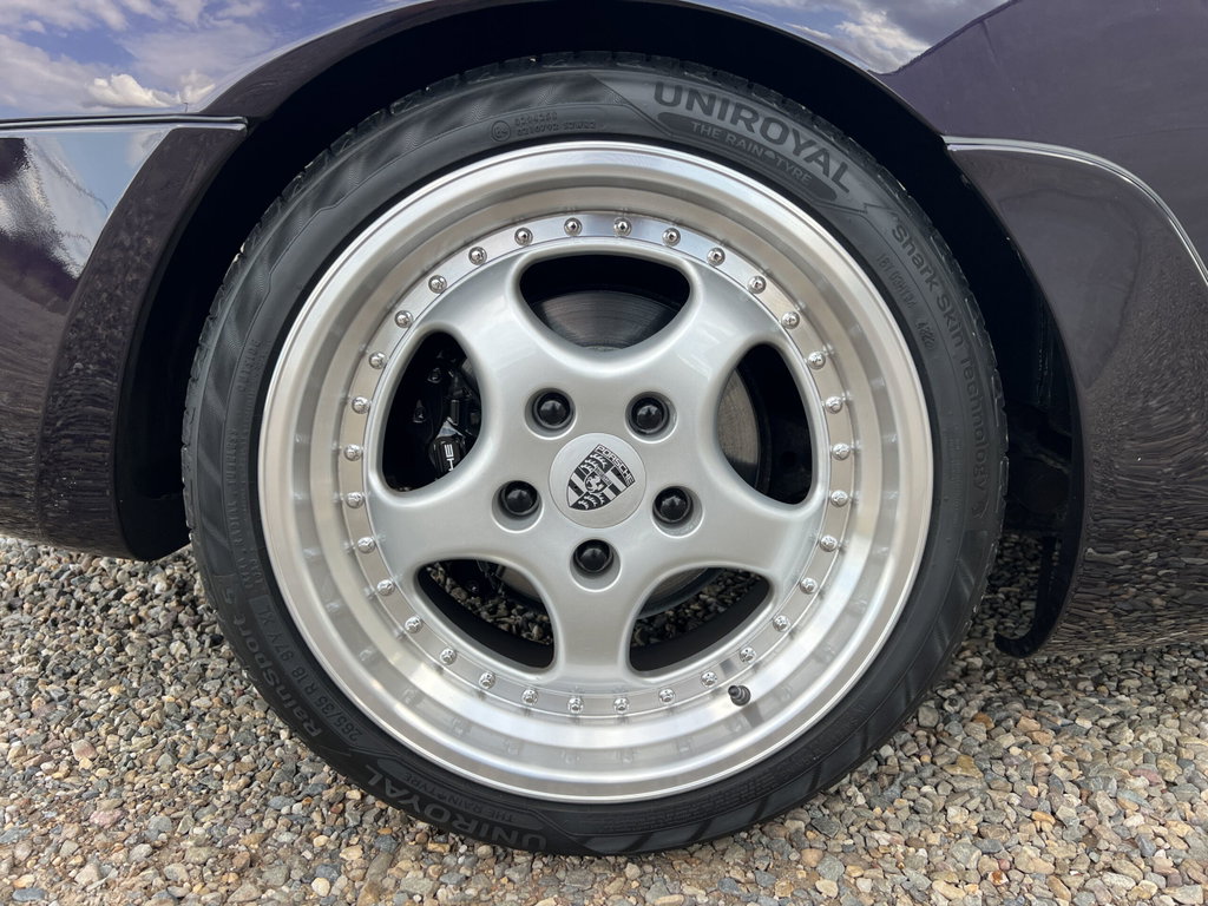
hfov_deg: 67.3
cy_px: 453
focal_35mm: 26
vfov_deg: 53.1
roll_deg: -1.9
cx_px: 604
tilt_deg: -11.8
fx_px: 907
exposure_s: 1/658
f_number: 1.5
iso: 50
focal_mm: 5.7
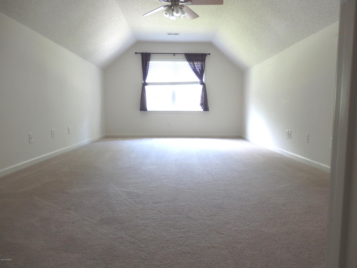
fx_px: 258
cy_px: 134
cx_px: 178
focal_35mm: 25
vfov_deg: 54.9
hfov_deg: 69.4
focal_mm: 4.5
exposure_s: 1/30
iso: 160
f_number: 3
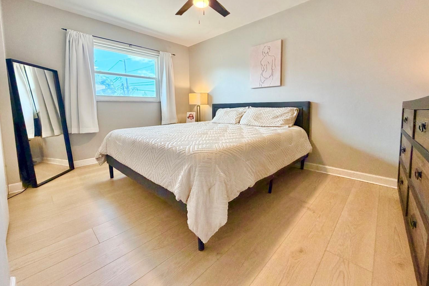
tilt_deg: -5.2
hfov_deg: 100.4
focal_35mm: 15
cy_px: 122
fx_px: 179
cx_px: 219
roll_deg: +1.0
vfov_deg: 76.8
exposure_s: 1/120
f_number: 2.2
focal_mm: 2.22
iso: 320
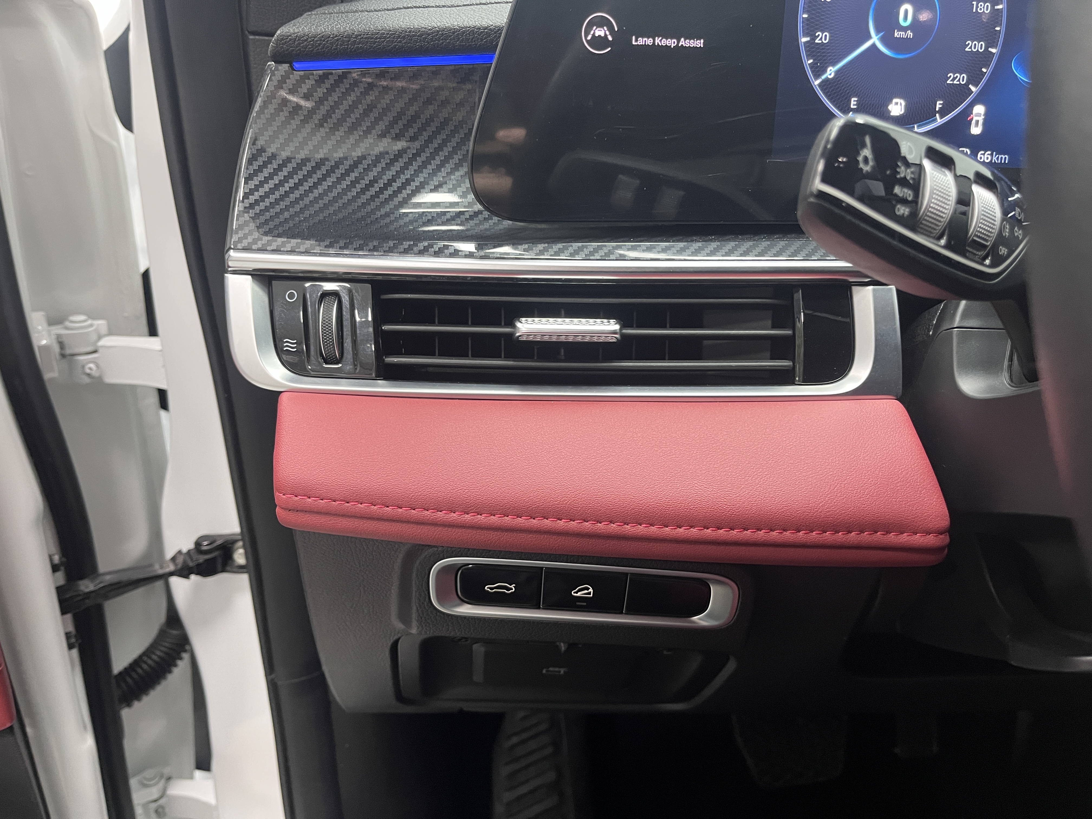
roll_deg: -1.7
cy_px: 410
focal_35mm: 26
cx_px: 546
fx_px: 820
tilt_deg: -25.6
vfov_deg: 53.1
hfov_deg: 67.3
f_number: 1.6
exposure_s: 1/50
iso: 250
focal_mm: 5.1
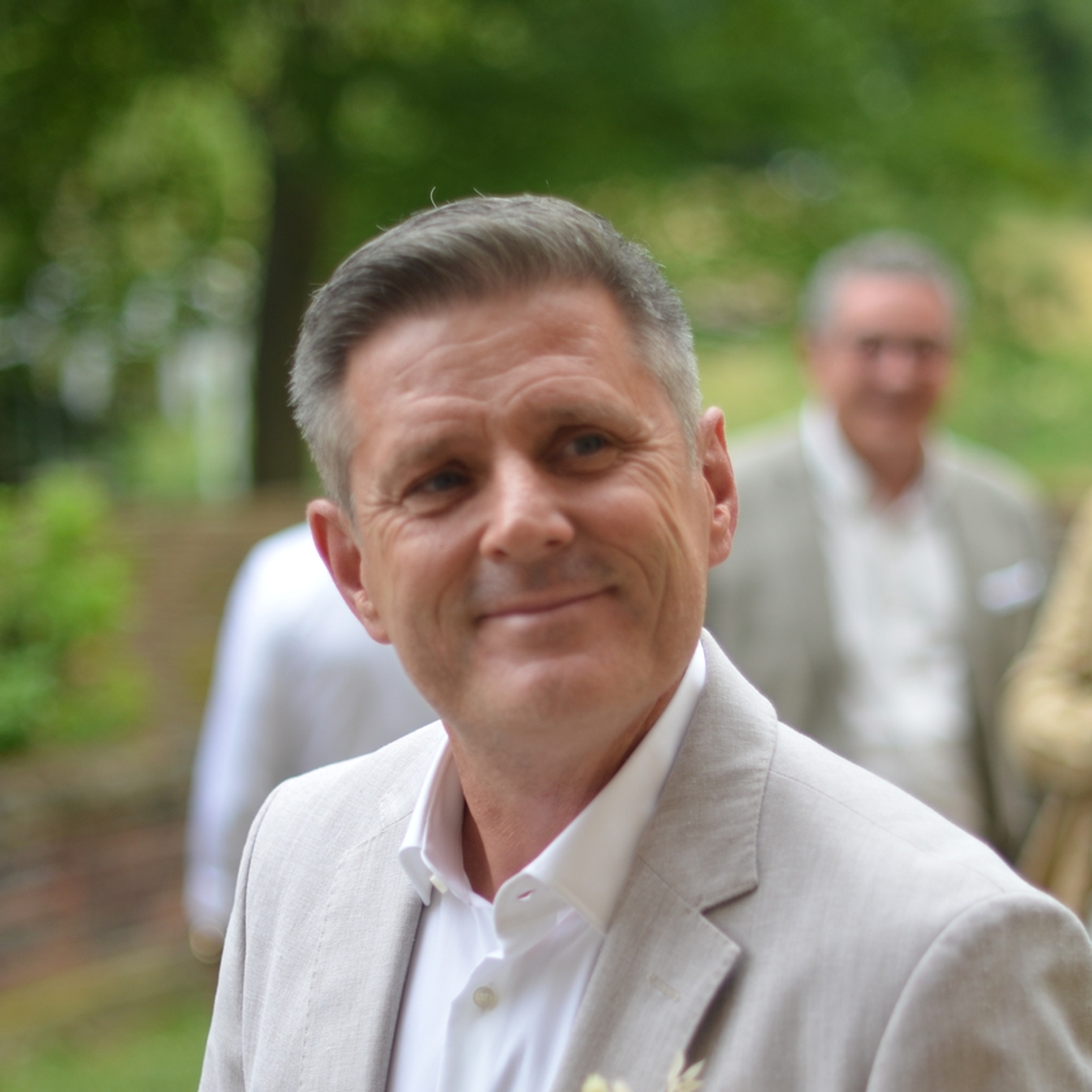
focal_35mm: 97
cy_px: 794
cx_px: 544
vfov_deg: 17.8
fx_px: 3462
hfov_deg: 17.9
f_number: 1.6
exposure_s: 1/800
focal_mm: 50
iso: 200
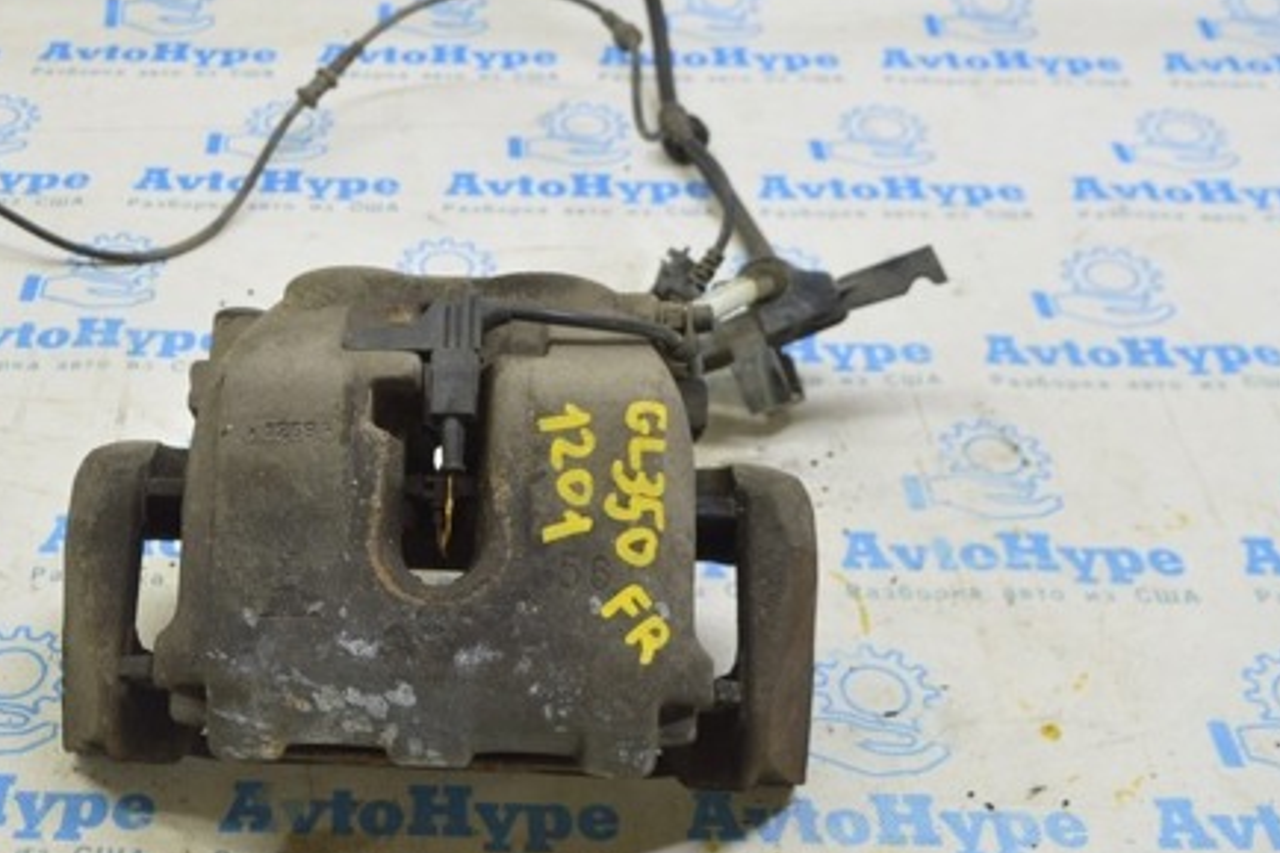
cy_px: 297
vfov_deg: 25.4
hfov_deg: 36.8
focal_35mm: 53
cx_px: 357
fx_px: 1884
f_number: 5.6
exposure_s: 1/20
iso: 400
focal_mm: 24
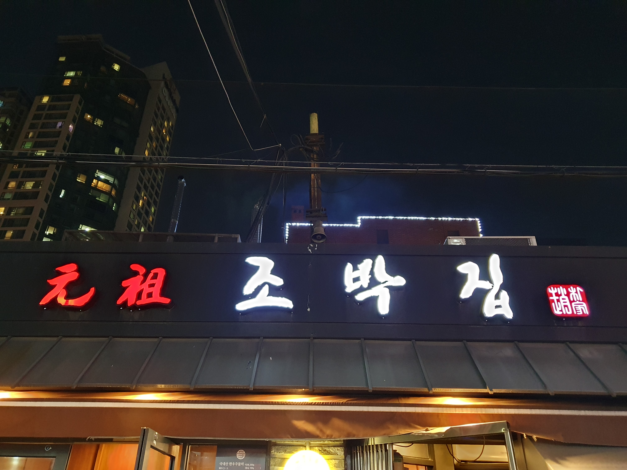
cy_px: 235
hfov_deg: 67.3
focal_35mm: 26
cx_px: 314
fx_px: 471
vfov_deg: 53.1
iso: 500
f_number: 1.5
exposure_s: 1/40
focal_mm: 4.32
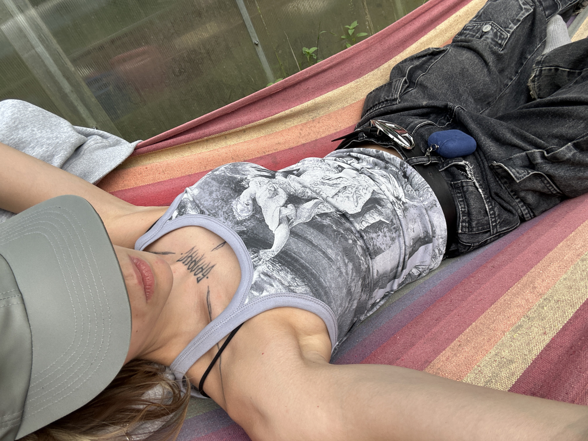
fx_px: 391
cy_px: 220
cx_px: 294
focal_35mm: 23
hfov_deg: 73.9
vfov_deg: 58.9
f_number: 1.9
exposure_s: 1/122
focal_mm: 2.69
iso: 20
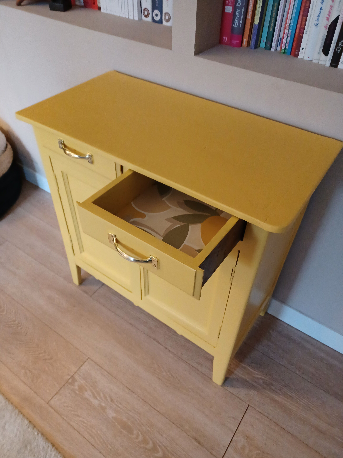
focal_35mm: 26
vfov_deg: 67.3
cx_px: 167
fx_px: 343
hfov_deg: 53.1
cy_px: 228
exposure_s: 1/20
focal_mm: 4.6
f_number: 1.8
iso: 1000
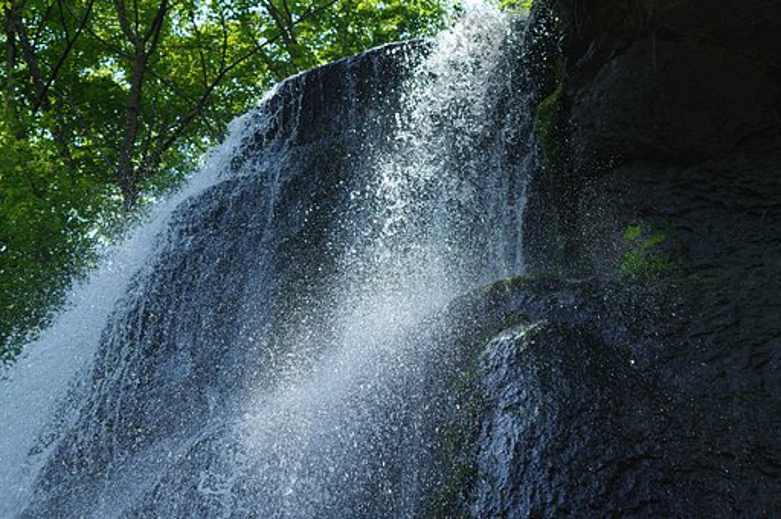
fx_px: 2535
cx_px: 390
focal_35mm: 117
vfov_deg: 11.7
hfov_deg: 17.5
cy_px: 260
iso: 800
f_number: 9
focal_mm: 77.5
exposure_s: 1/1000
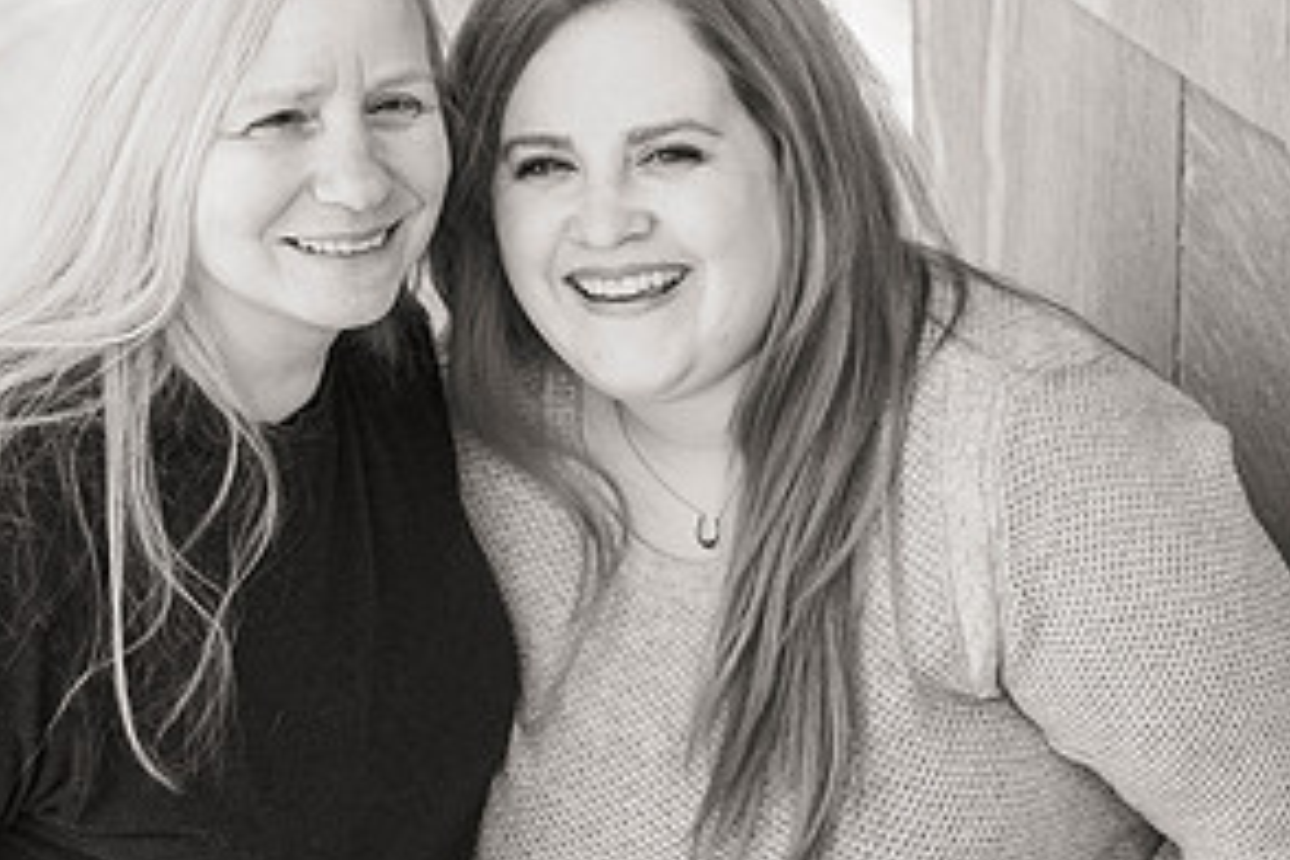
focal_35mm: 181
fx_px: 6485
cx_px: 496
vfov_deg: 7.6
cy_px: 349
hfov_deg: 11.4
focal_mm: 90
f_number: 4
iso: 400
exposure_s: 1/1250
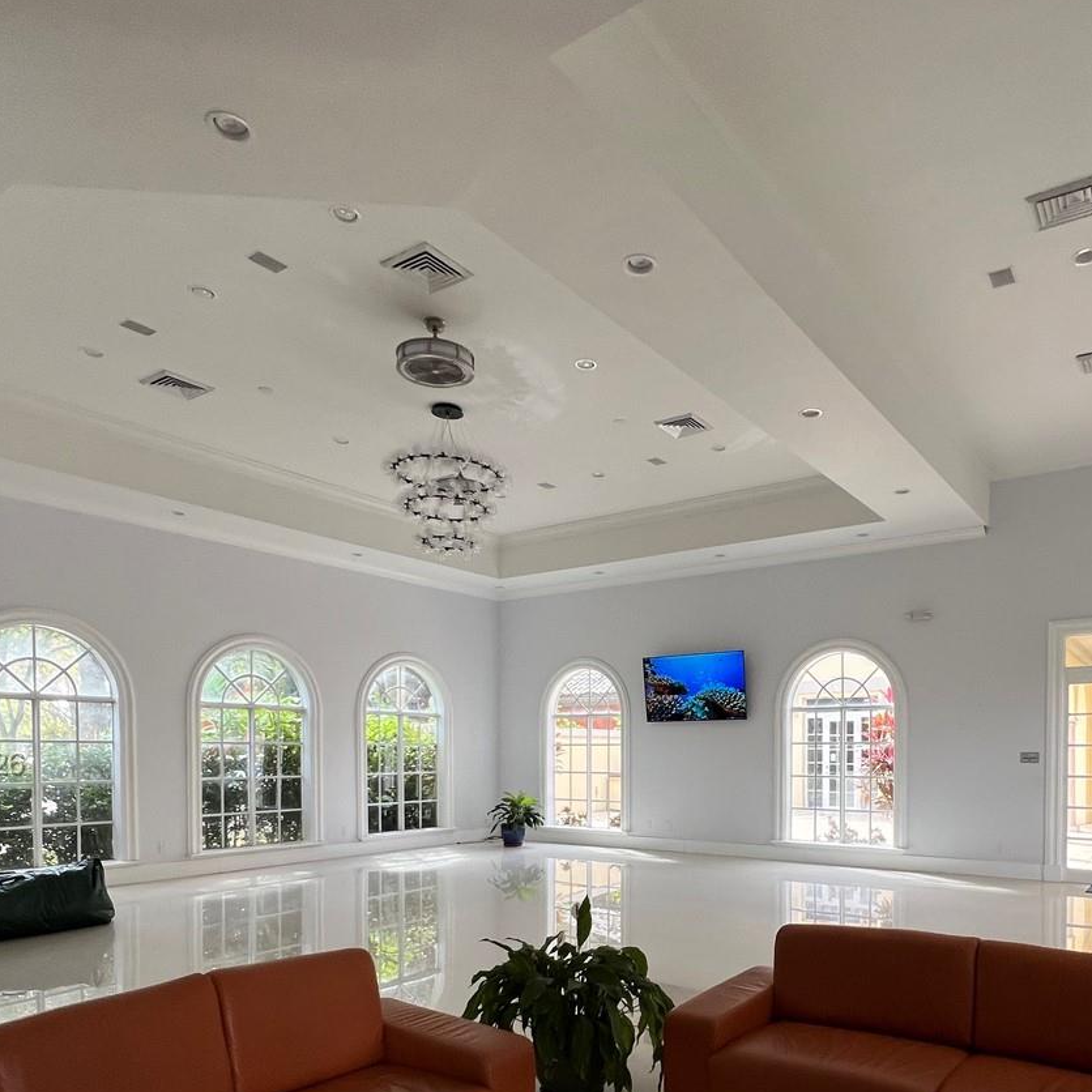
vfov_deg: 66.9
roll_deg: +0.0
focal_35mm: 22
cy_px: 765
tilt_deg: -0.7
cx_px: 662
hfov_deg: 68.8
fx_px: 785
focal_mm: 1.57
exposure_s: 1/99
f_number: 1.8
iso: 50
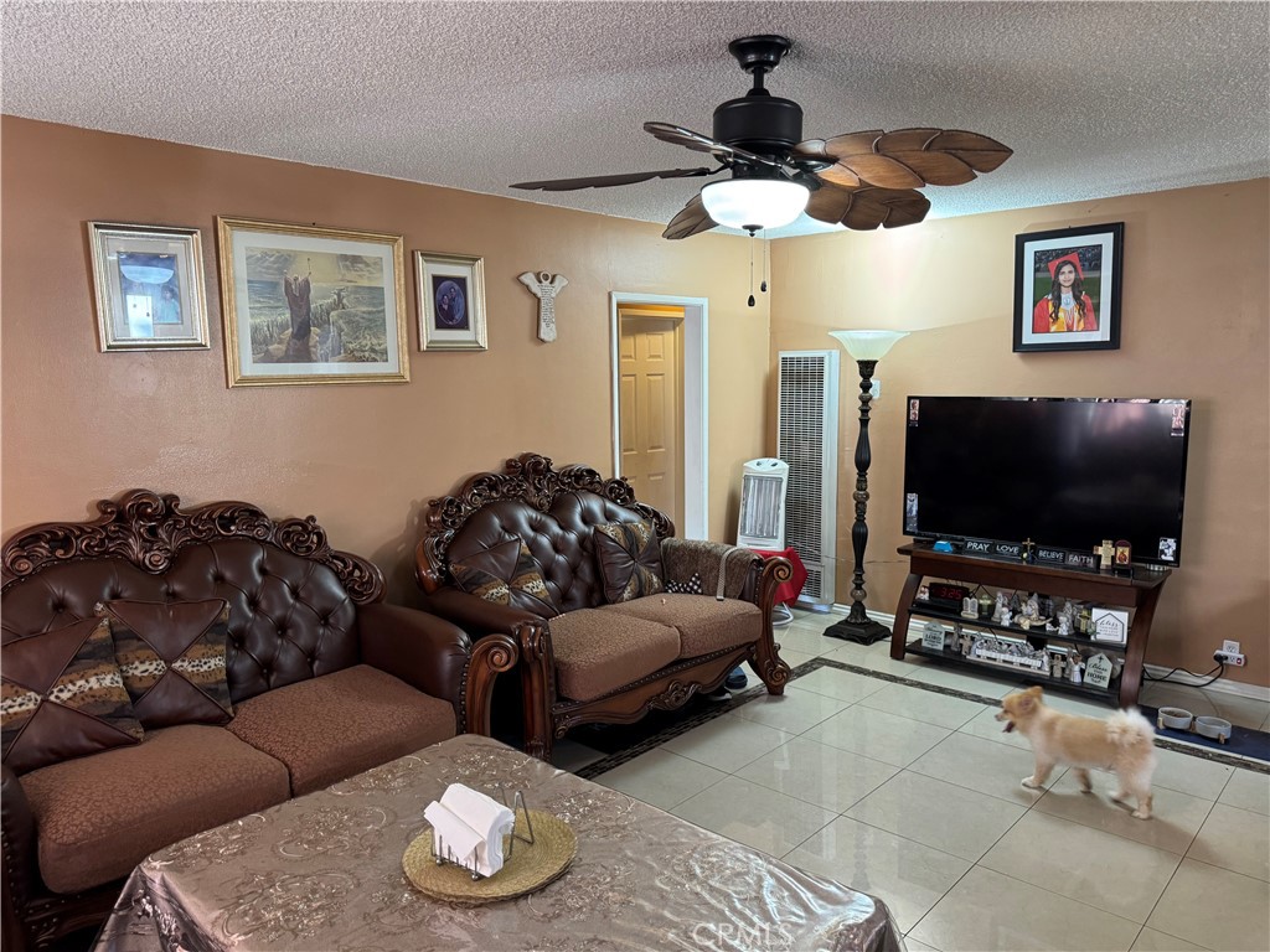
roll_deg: +0.8
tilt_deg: -8.2
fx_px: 881
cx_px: 635
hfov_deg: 71.6
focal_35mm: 24
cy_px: 476
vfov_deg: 56.8
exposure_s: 1/60
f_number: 1.78
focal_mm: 6.76
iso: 320
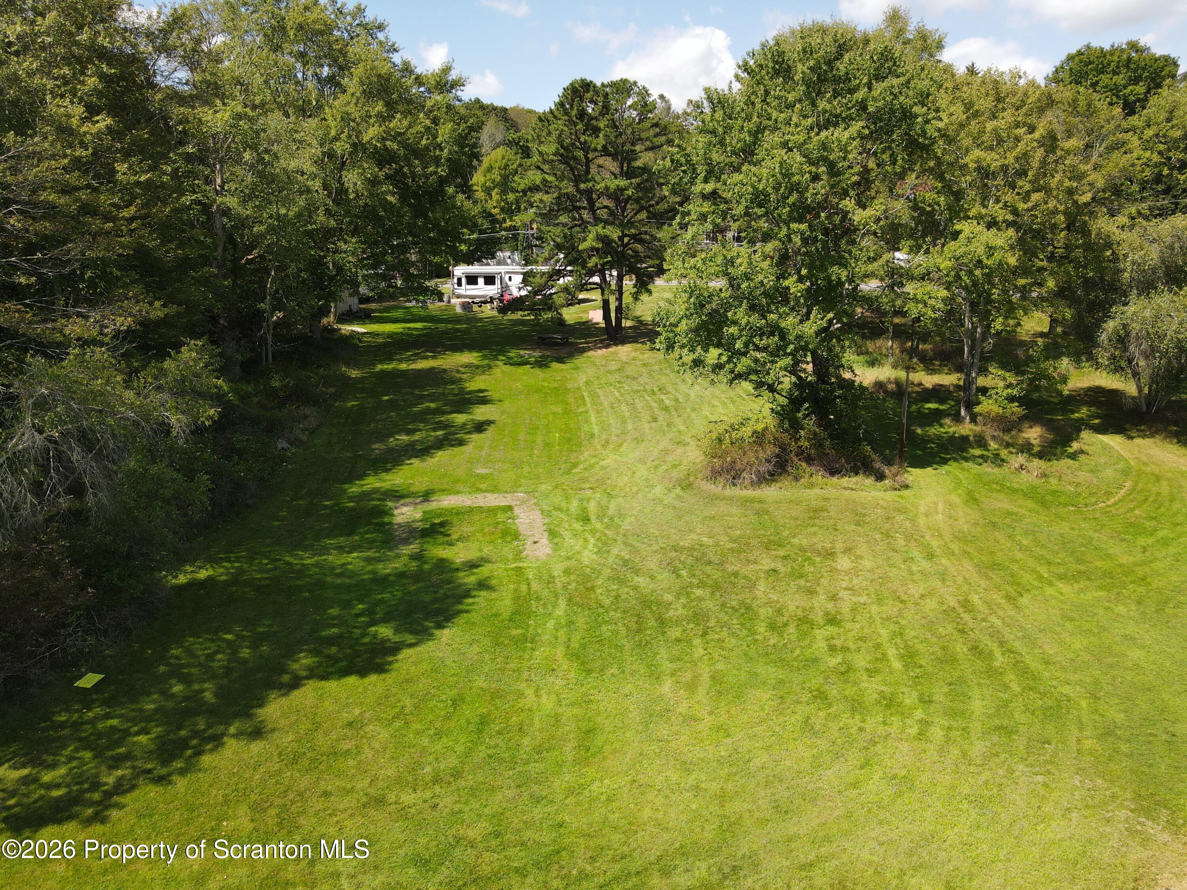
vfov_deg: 56.8
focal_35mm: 24
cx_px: 594
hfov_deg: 71.6
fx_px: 823
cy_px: 445
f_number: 2.8
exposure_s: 1/320
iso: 100
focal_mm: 4.5
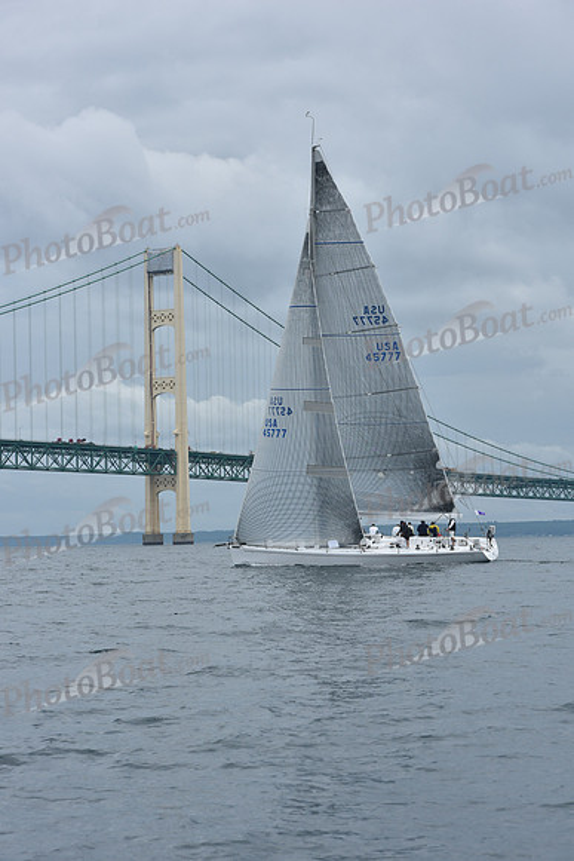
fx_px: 2342
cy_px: 430
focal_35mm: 98
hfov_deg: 14.0
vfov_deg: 20.8
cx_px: 287
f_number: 9
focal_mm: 98
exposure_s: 1/800
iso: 250
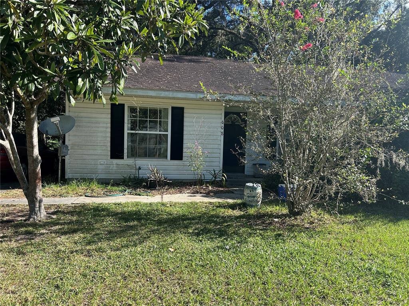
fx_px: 307
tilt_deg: -2.9
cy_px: 153
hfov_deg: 67.3
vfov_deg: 53.1
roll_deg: -1.2
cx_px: 204
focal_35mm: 26
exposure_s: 1/1159
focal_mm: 5.7
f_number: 1.5
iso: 50
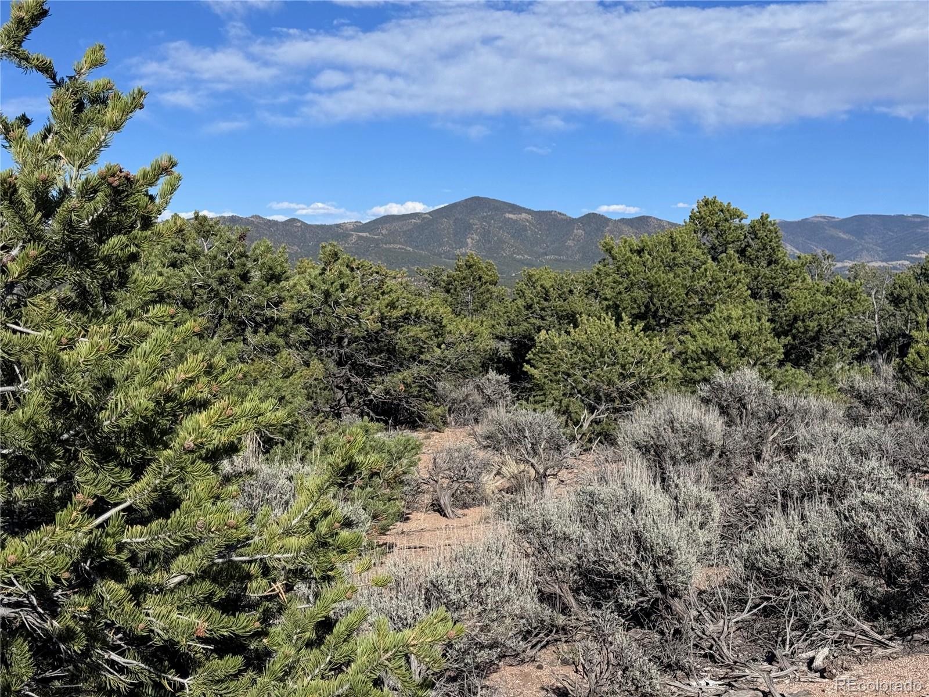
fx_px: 1288
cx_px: 464
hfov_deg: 39.7
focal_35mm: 48
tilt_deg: -2.8
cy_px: 348
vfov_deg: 30.3
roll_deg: -1.4
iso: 64
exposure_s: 1/6410
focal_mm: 6.76
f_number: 1.78
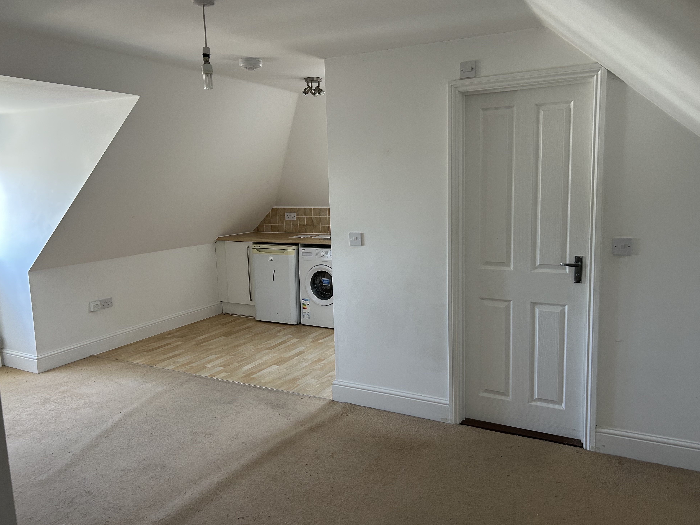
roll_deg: +1.8
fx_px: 546
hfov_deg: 65.3
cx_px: 354
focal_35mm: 27
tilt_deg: -8.5
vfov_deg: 51.3
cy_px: 254
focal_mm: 5.7
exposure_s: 1/82
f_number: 1.5
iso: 125
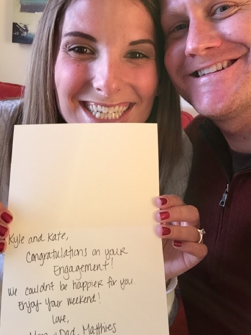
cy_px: 109
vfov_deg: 41.5
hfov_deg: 31.9
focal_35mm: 45
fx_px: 435
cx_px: 170
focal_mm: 2.65
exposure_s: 1/30
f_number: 2.2
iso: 40
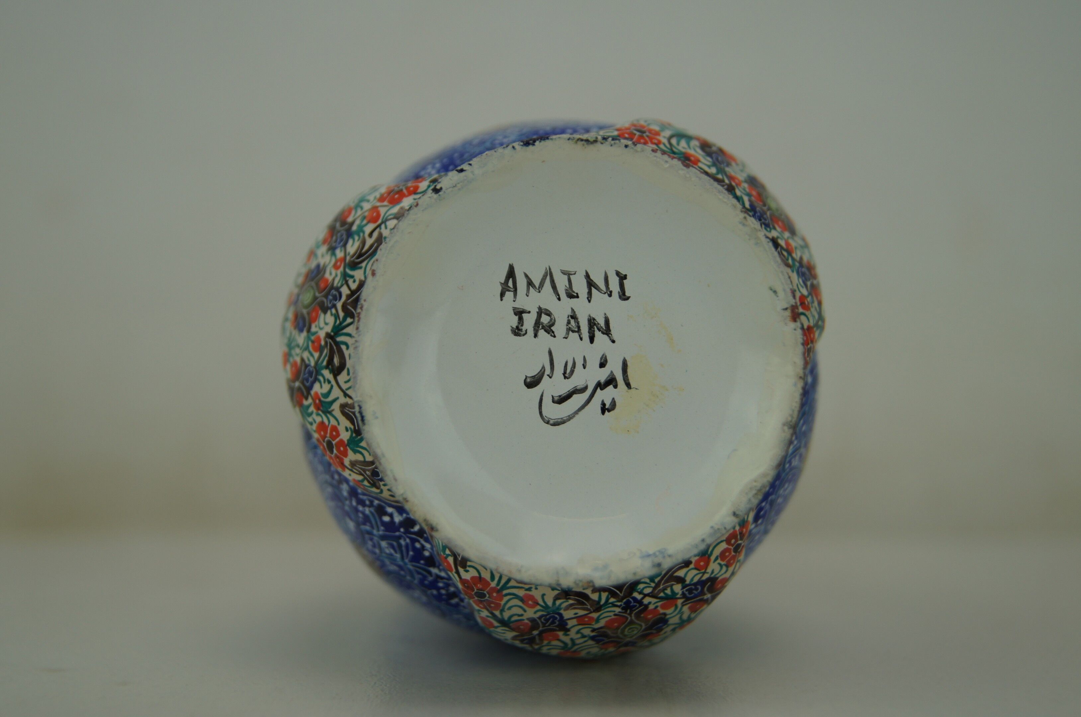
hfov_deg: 37.9
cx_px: 540
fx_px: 1574
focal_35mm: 52
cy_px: 358
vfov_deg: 25.7
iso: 100
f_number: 5
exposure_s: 1/160
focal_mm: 35
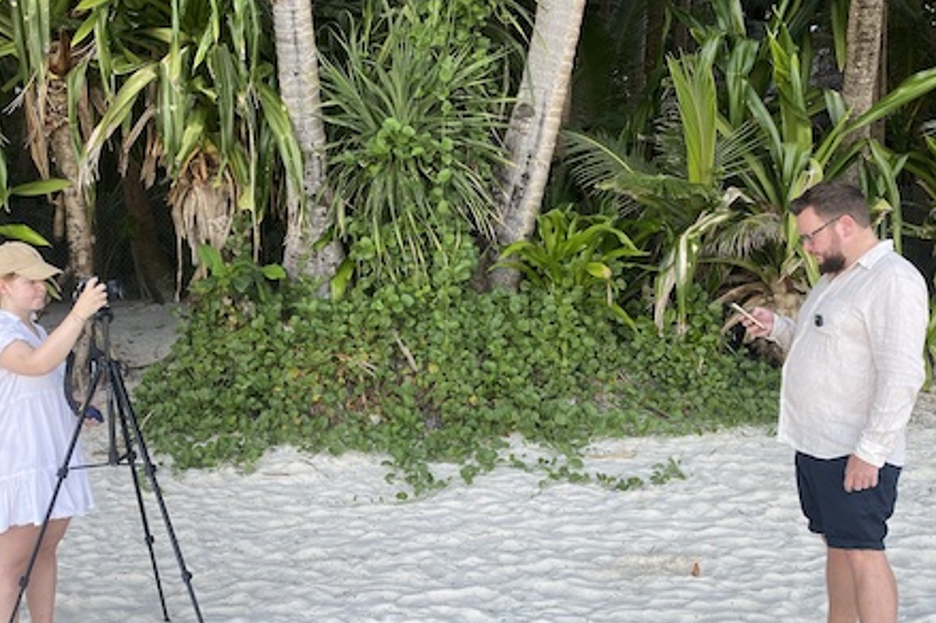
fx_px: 961
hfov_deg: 51.8
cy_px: 337
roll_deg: +0.8
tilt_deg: -6.4
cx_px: 407
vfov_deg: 35.9
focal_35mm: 37
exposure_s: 1/121
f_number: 1.8
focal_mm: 4.25
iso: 64
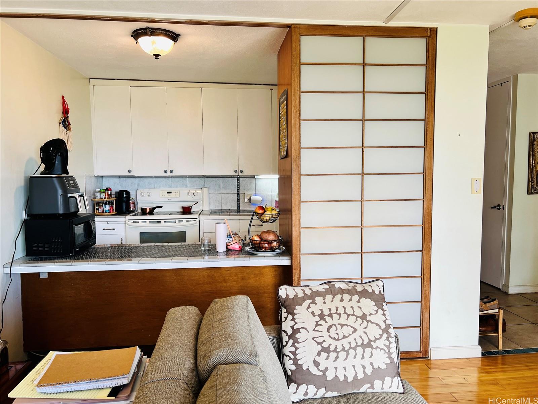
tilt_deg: -4.9
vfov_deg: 53.1
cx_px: 269
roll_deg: +0.3
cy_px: 202
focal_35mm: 26
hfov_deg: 67.3
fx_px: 404
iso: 50
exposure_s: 1/121
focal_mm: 5.7
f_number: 1.5
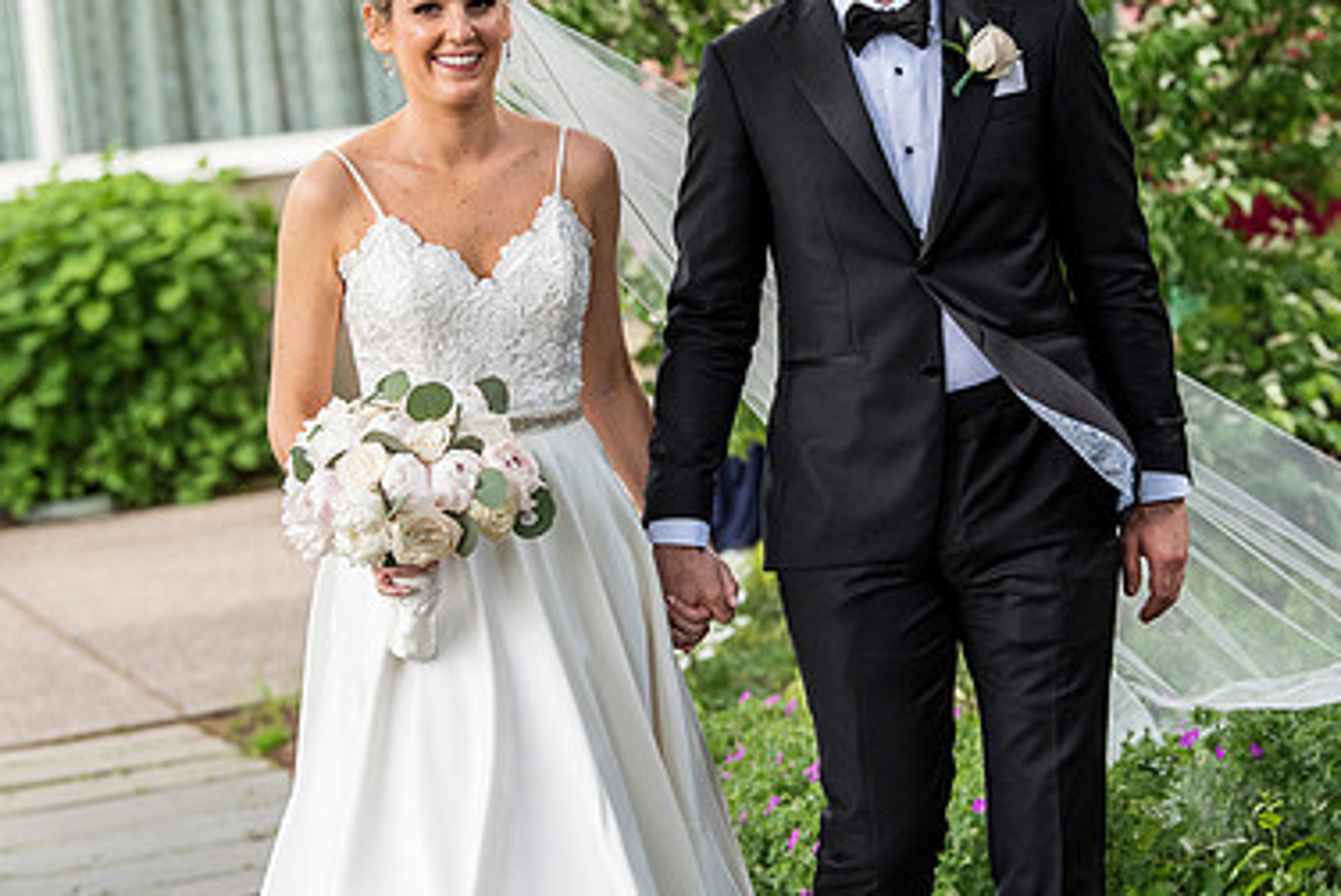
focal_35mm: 162
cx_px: 742
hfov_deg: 12.7
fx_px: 6036
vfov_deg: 8.5
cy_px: 245
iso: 1000
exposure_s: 1/800
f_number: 4.5
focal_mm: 105
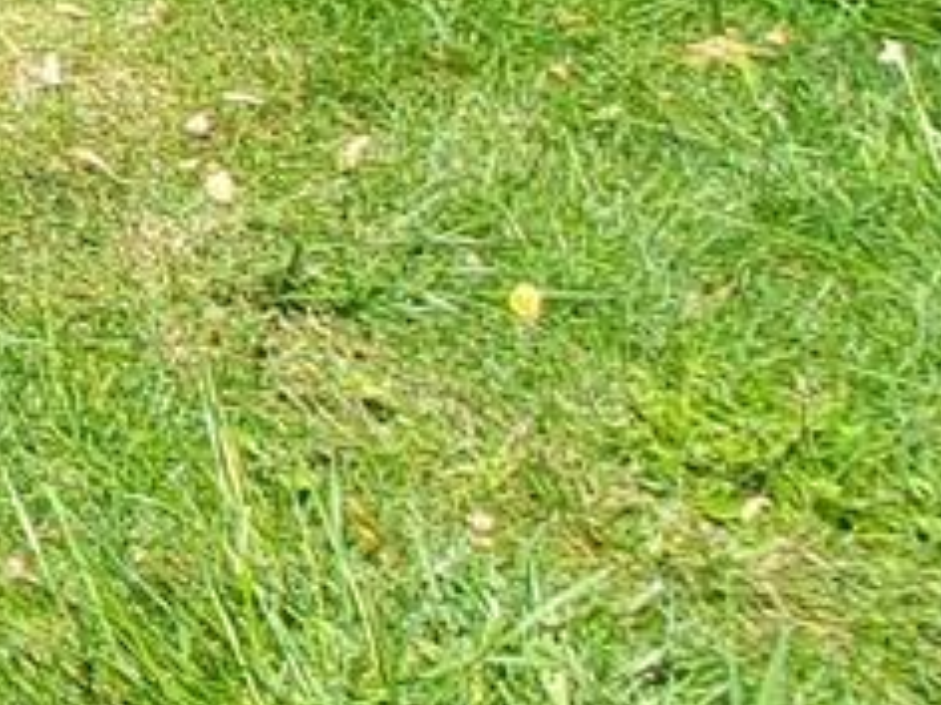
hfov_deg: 11.2
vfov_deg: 14.2
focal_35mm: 88
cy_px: -689
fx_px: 2392
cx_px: -1954
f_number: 2.2
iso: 50
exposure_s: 1/472
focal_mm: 2.2
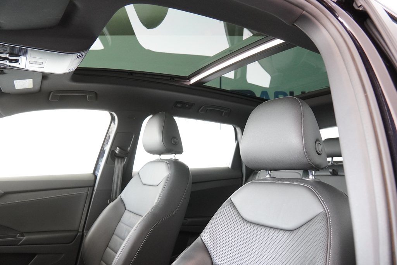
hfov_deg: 70.4
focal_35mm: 26
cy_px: 132
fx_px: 281
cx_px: 198
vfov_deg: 50.4
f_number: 4
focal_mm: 17
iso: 2000
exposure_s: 1/160
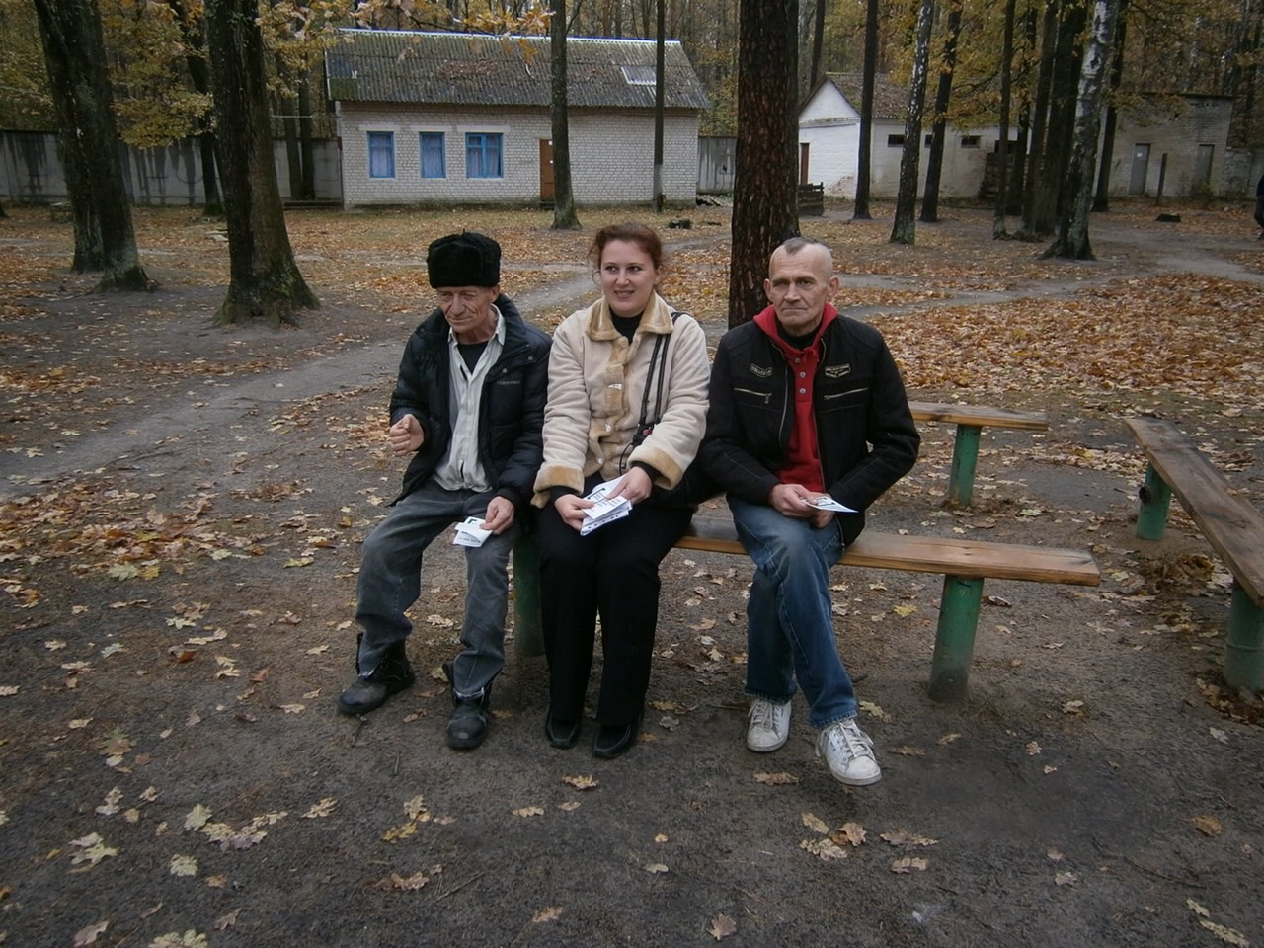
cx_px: 632
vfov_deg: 53.1
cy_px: 474
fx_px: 949
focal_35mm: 26
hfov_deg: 67.3
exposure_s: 1/80
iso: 80
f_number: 2.8
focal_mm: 4.7
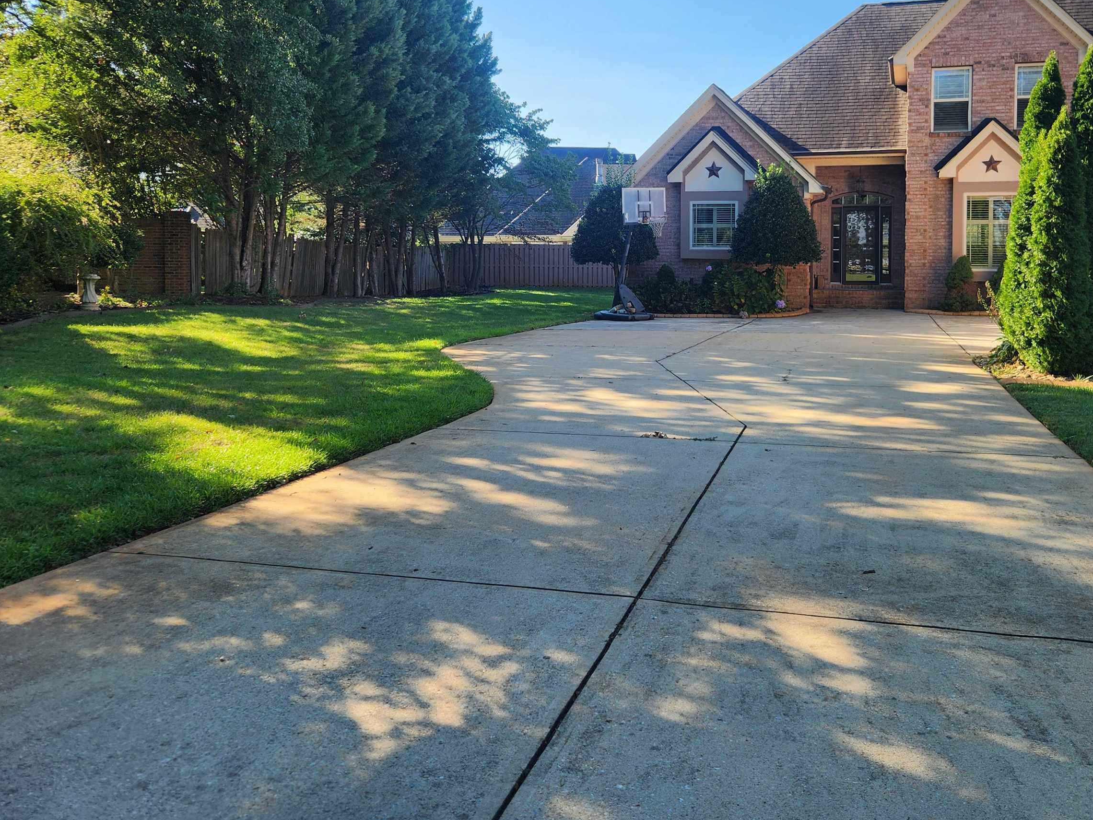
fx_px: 979
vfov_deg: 44.9
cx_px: 667
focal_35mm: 31
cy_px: 285
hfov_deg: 57.8
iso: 20
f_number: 1.8
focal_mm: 5.4
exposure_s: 1/553
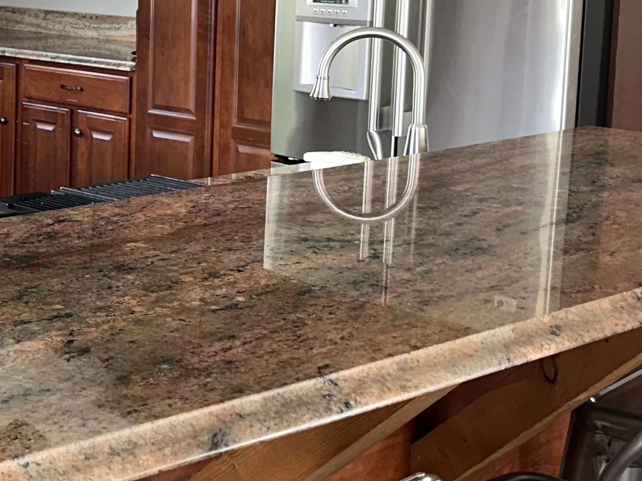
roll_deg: -0.3
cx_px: -102
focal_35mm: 78
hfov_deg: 23.2
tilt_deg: -8.0
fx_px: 1447
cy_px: 107
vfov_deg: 18.7
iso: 125
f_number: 1.78
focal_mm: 6.86
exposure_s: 1/35
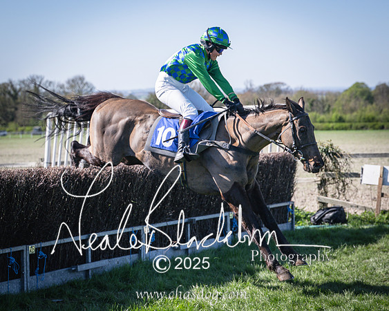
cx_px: 210
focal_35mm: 101
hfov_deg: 19.0
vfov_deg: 15.2
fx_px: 1161
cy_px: 152
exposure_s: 1/1600
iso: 200
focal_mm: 70
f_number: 4
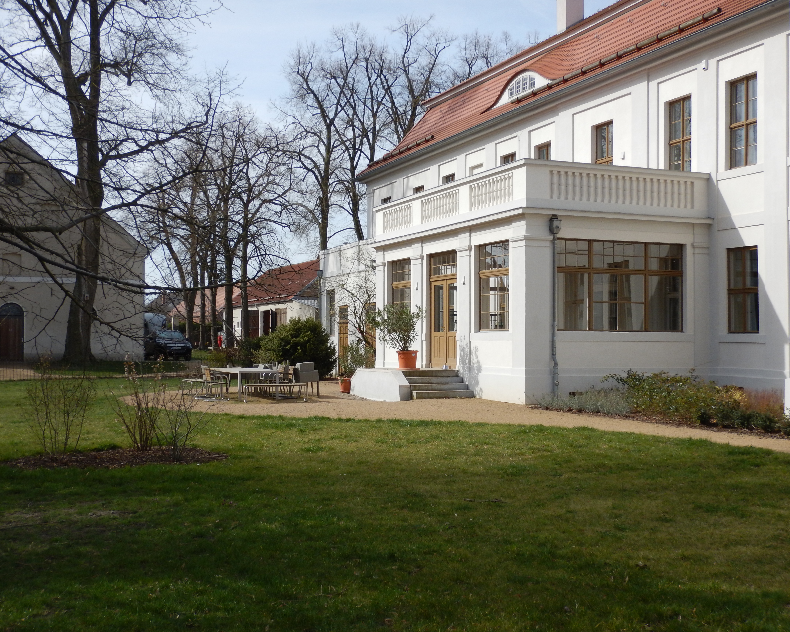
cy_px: 316
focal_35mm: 46
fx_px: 1076
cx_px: 398
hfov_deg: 40.3
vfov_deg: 32.7
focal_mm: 7.8
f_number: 4.3
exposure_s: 1/800
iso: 125
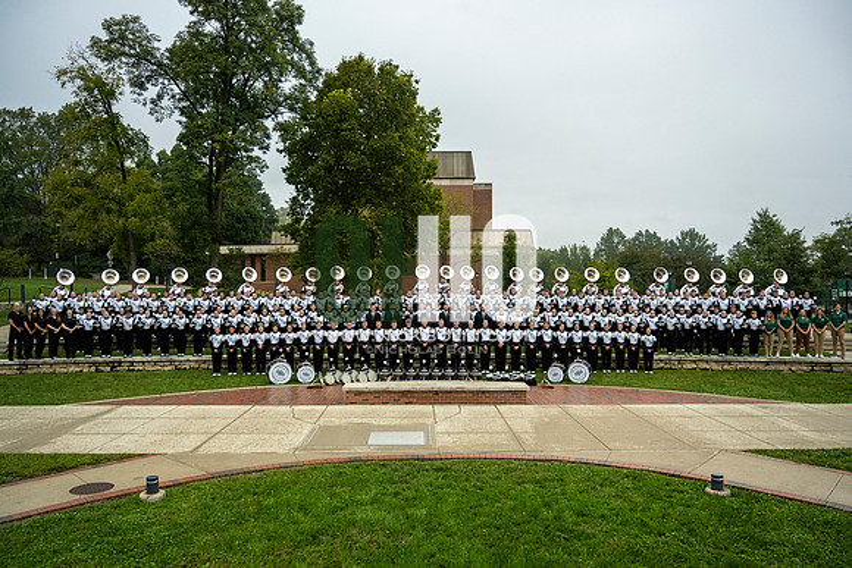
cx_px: 423
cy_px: 292
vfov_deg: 47.9
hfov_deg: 67.3
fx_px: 640
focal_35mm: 27
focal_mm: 26
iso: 1250
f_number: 4
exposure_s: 1/800
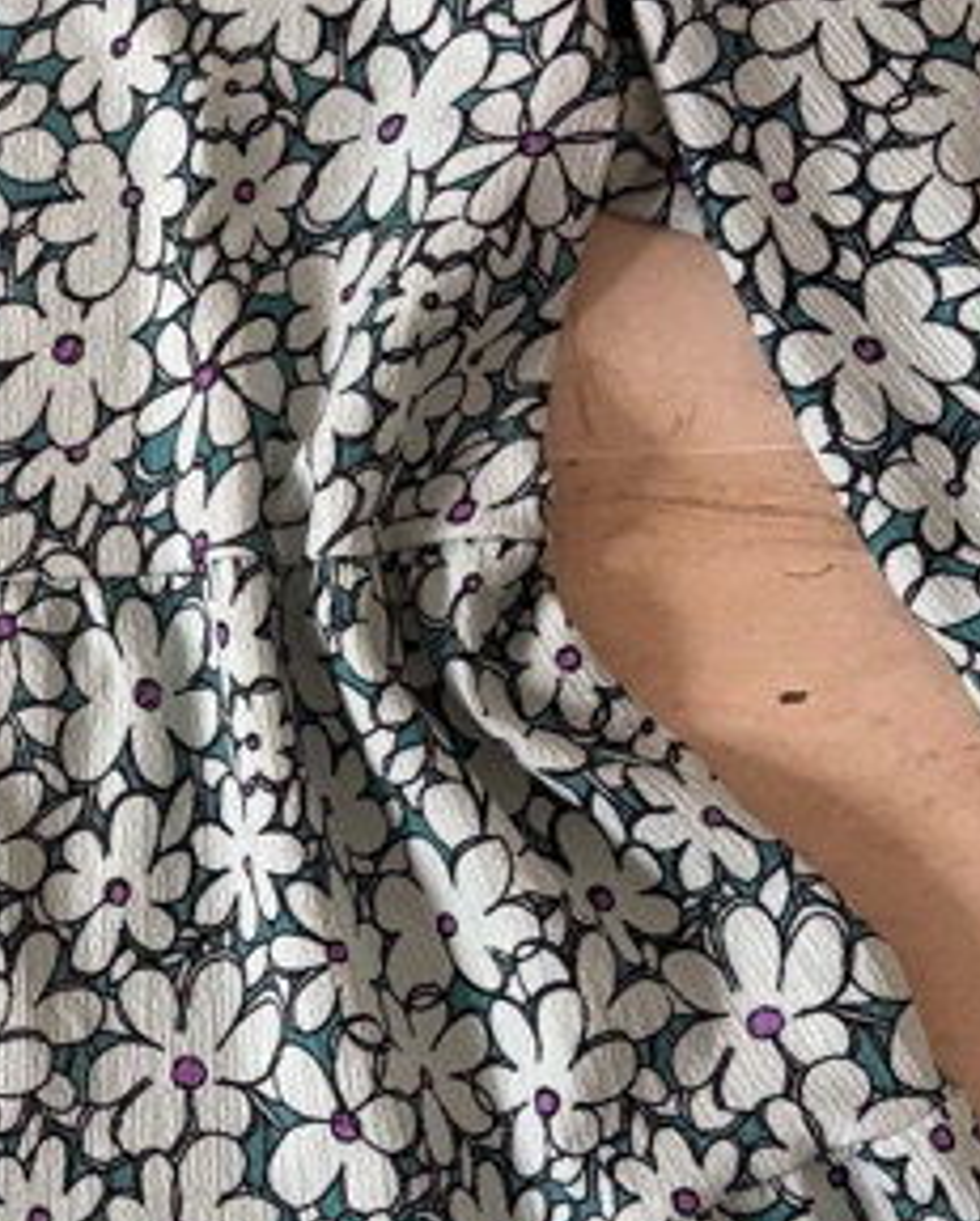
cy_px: 759
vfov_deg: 21.7
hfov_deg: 16.9
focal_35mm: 88
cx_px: -127
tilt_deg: -82.6
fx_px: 3185
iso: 250
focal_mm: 5.96
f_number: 1.6
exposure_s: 1/60
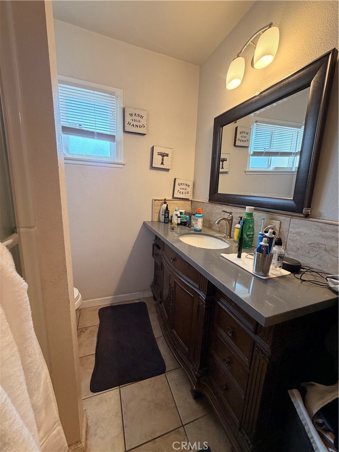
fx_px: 183
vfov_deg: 102.1
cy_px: 226
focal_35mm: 14
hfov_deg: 85.7
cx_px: 170
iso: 200
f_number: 2.2
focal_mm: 2.22
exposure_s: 1/60
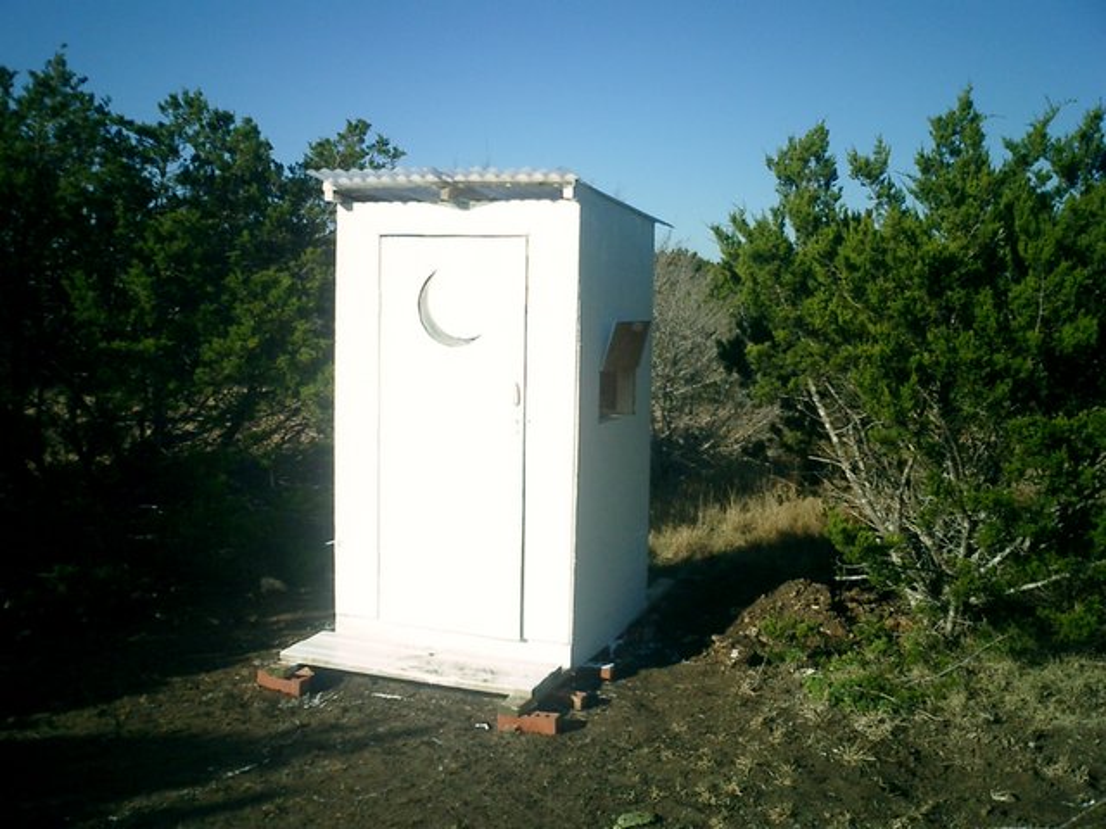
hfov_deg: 51.4
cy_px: 414
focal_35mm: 36
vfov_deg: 39.7
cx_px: 553
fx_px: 1150
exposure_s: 1/2000
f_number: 3.2
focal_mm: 7.5
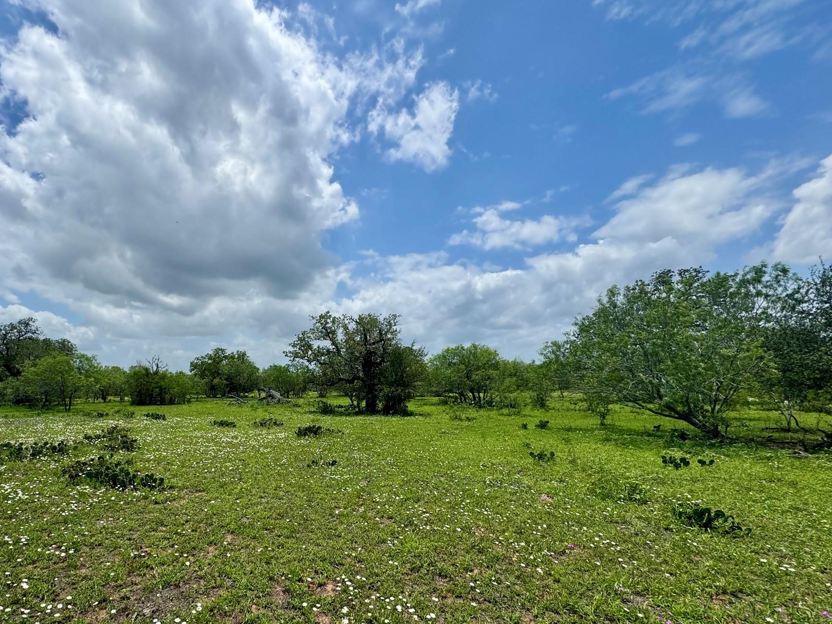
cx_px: 313
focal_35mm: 18
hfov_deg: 86.1
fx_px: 433
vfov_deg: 71.0
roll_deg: +1.1
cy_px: 367
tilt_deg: +1.9
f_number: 2.2
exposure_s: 1/3546
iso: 50
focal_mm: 2.22
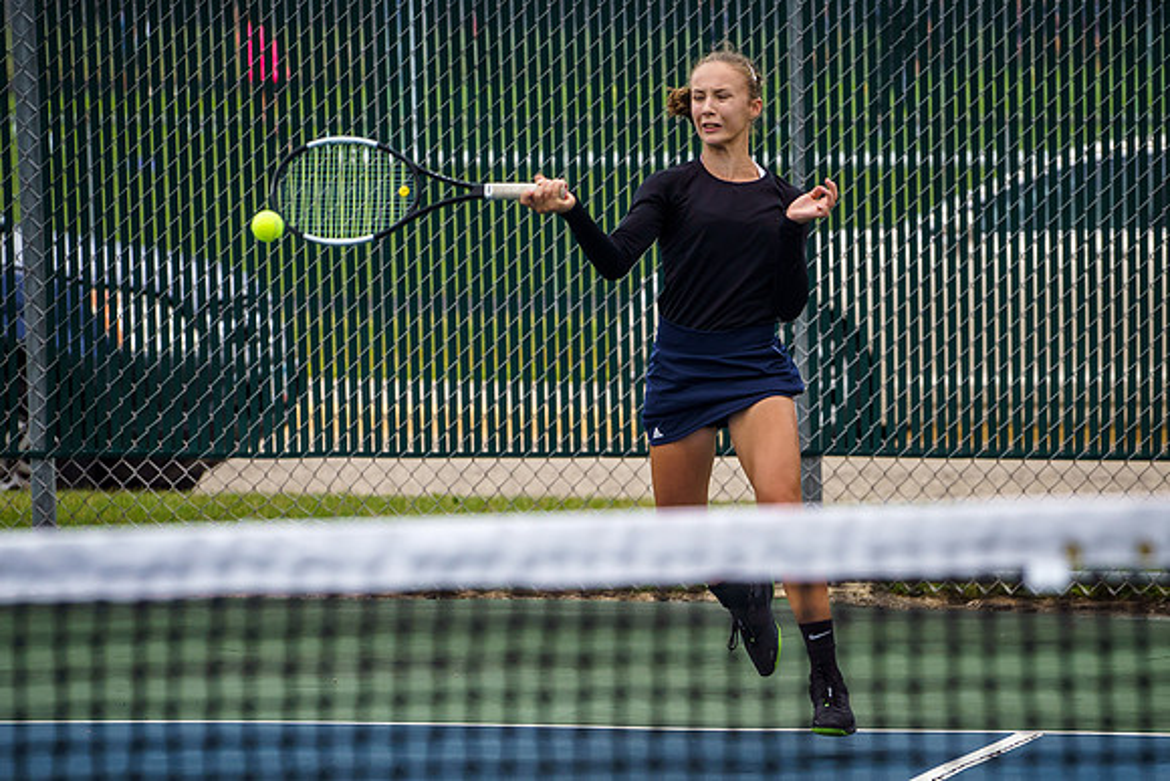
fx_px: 9643
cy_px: 397
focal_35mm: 297
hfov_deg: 6.9
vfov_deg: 4.6
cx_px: 697
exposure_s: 1/1250
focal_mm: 200
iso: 800
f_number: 4.5
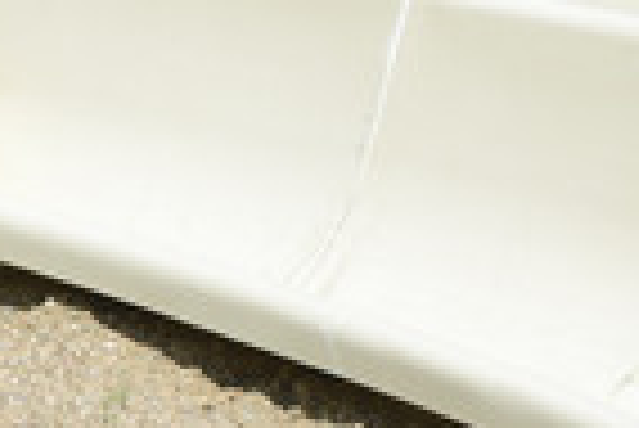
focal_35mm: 548
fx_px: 9737
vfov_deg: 2.5
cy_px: 205
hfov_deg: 3.7
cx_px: -189
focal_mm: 195
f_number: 6.3
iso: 400
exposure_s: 1/1250
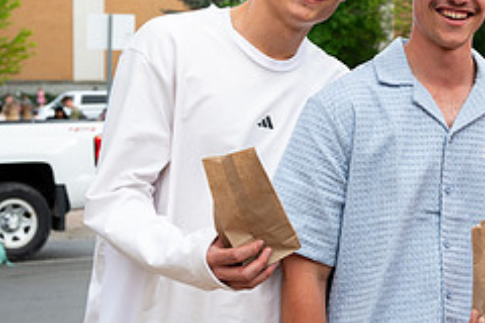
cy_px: 133
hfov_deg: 17.8
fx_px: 1482
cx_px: 564
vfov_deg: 12.4
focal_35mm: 110
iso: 320
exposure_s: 1/320
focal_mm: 45
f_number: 5
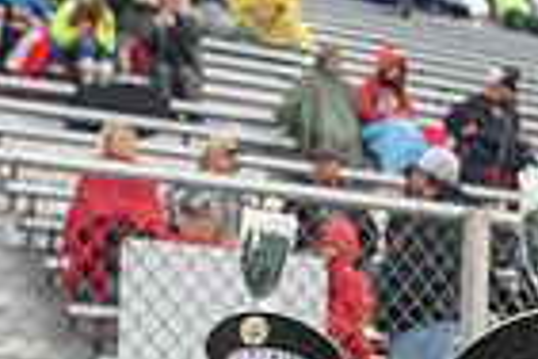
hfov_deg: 20.2
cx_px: 492
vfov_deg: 12.9
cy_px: 582
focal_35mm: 99
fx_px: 1479
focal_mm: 24
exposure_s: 1/800
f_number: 3.2
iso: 2000
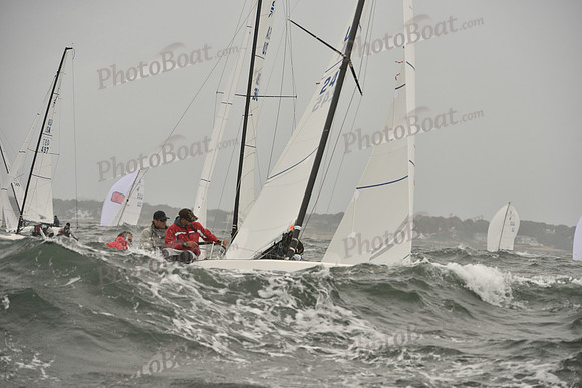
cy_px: 194
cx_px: 291
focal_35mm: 260
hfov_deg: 7.9
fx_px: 4204
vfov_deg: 5.3
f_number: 7.1
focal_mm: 260
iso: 400
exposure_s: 1/1250
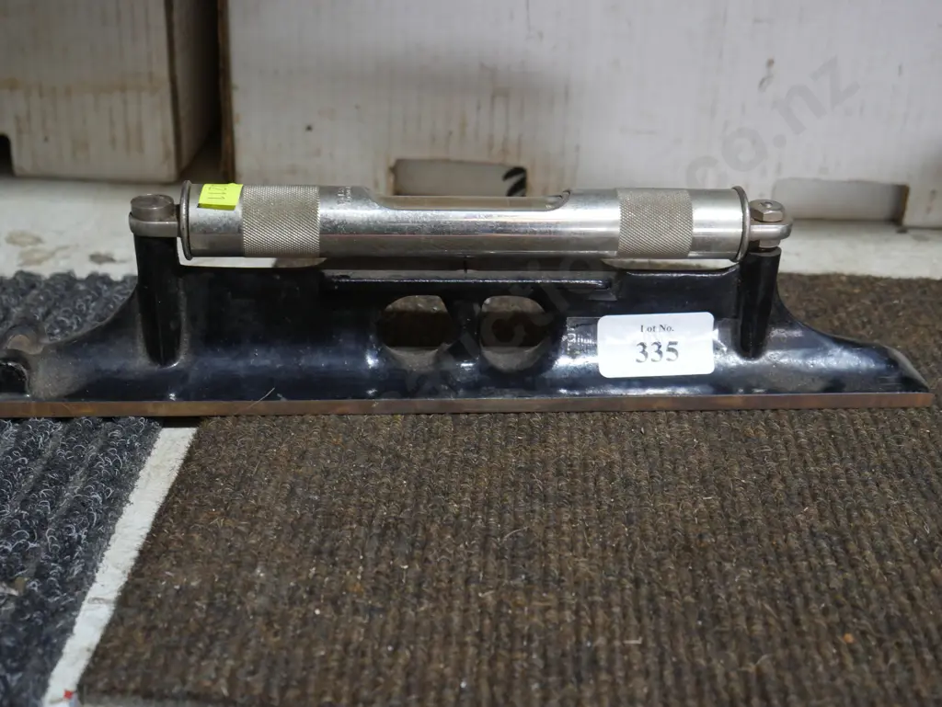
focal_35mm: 48
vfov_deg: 30.3
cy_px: 354
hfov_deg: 39.6
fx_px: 1307
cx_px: 471
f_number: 5.2
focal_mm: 24
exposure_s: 1/60
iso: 1000
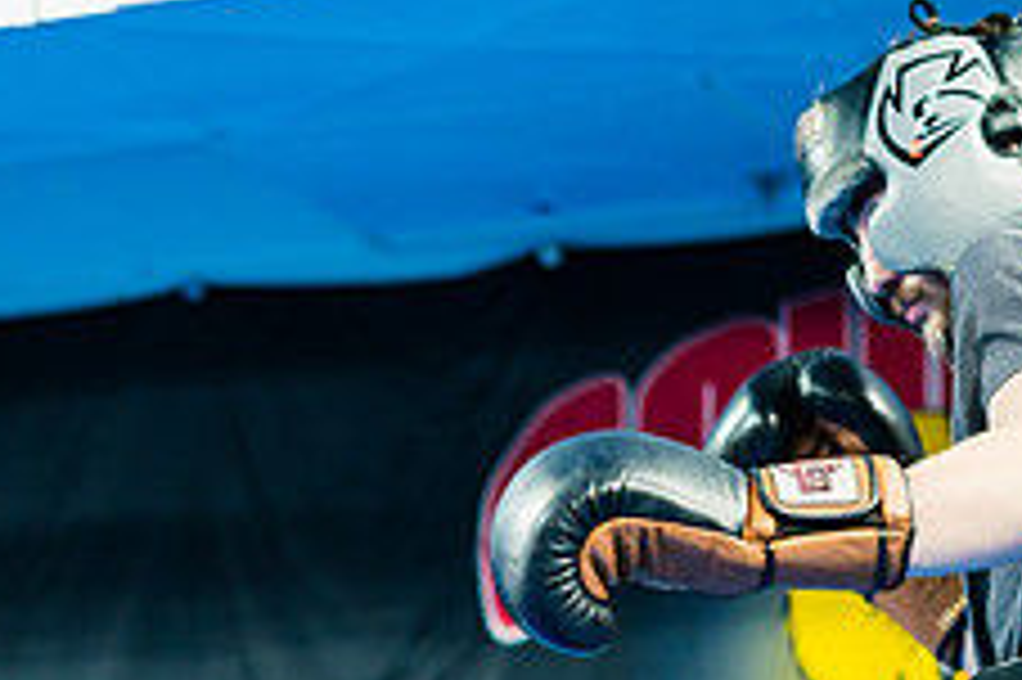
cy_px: 637
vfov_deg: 10.3
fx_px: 3745
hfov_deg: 15.5
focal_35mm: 132
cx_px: 234
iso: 2500
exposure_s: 1/400
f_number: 1.8
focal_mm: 50
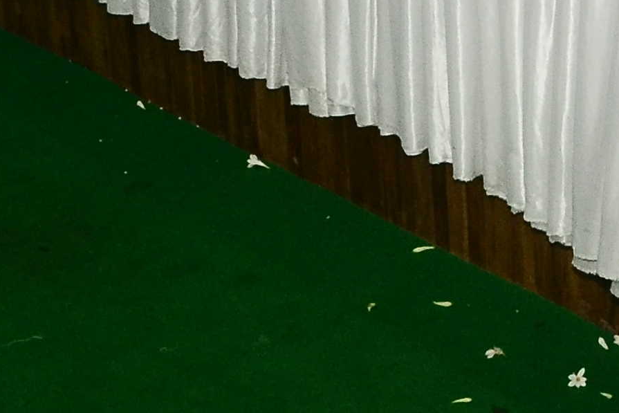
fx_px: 2390
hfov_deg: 13.4
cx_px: 1081
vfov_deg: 9.2
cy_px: -455
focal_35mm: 139
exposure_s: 1/125
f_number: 5.6
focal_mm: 18
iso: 800
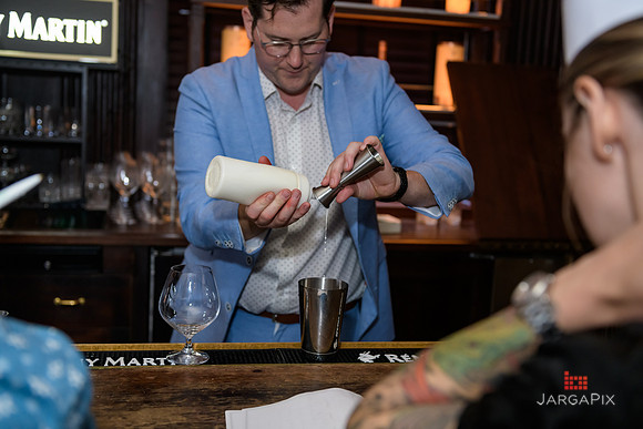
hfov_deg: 43.6
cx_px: 322
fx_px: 804
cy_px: 214
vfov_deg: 29.9
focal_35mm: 45
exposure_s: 1/125
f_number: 3.2
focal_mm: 45
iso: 1000
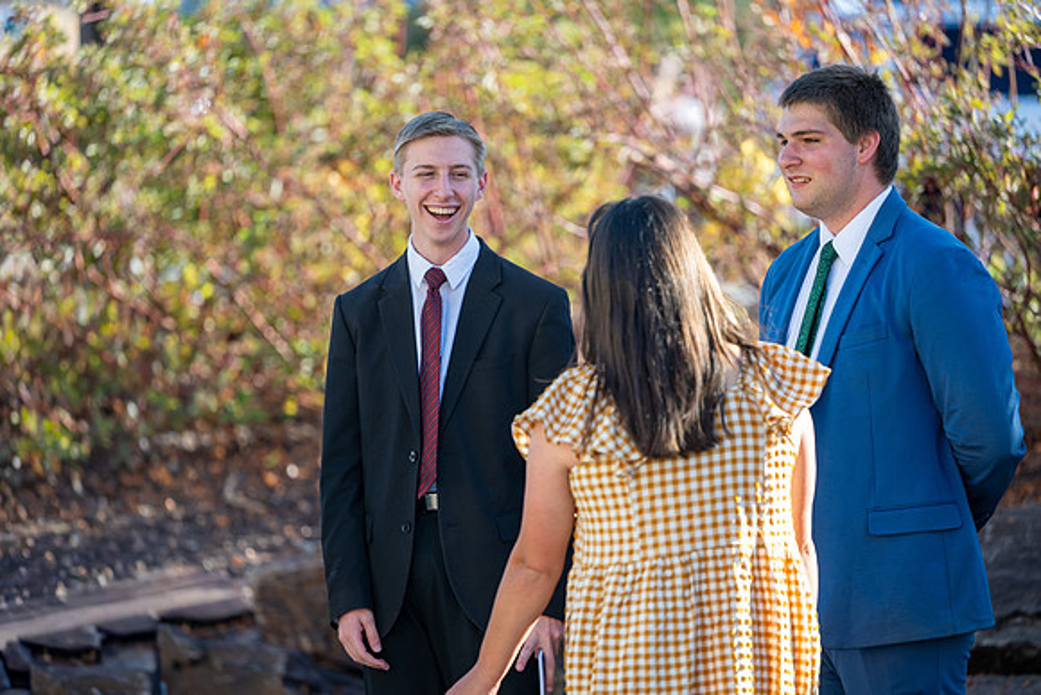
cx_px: 520
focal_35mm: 175
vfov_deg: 7.9
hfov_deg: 11.7
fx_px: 5061
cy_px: 348
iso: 160
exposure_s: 1/640
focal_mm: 175
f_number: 2.8
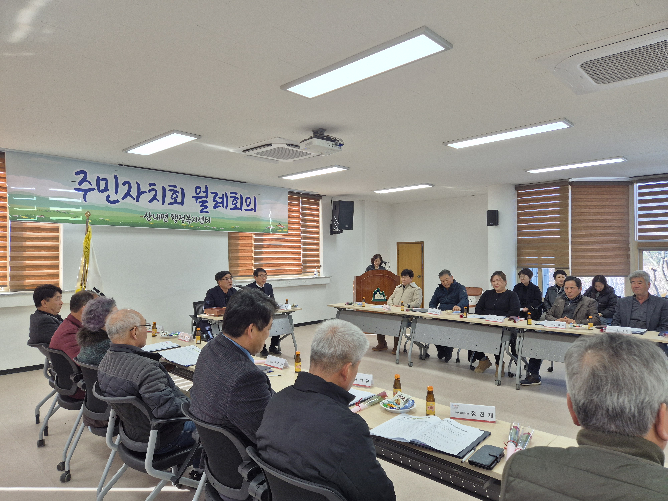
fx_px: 444
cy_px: 250
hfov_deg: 73.9
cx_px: 334
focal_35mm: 23
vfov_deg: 58.9
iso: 40
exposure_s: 1/120
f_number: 1.8
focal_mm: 5.4
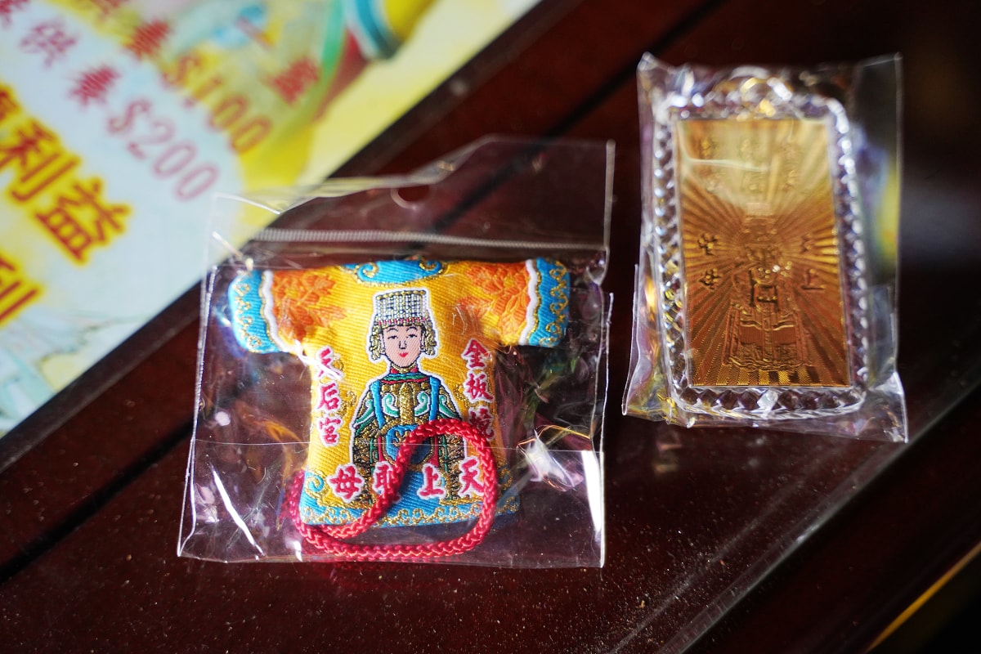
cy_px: 327
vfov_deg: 19.7
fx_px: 1880
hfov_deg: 29.2
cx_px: 490
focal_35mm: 69
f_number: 3.2
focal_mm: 69
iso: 1600
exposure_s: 1/80
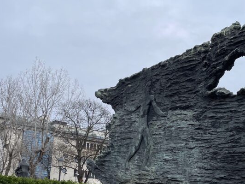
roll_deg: -1.4
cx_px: 131
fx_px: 354
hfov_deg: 38.2
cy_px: 129
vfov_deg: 28.8
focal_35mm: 50
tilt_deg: +15.4
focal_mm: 4.2
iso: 32
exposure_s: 1/1171
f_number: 1.6
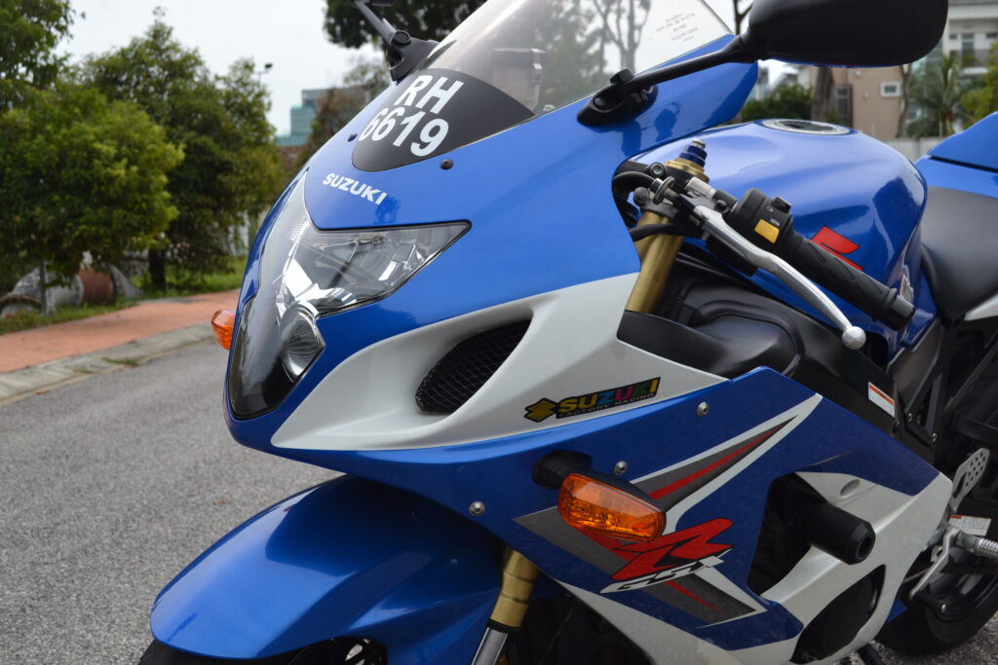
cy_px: 332
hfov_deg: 49.5
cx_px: 499
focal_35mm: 39
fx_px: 1081
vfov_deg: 34.2
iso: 100
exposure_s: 1/200
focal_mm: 26
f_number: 7.1
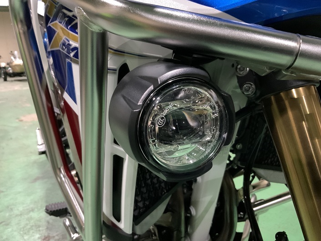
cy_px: 120
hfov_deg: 61.7
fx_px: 269
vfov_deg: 48.2
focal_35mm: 29
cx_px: 160
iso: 400
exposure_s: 1/25
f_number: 1.8
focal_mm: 3
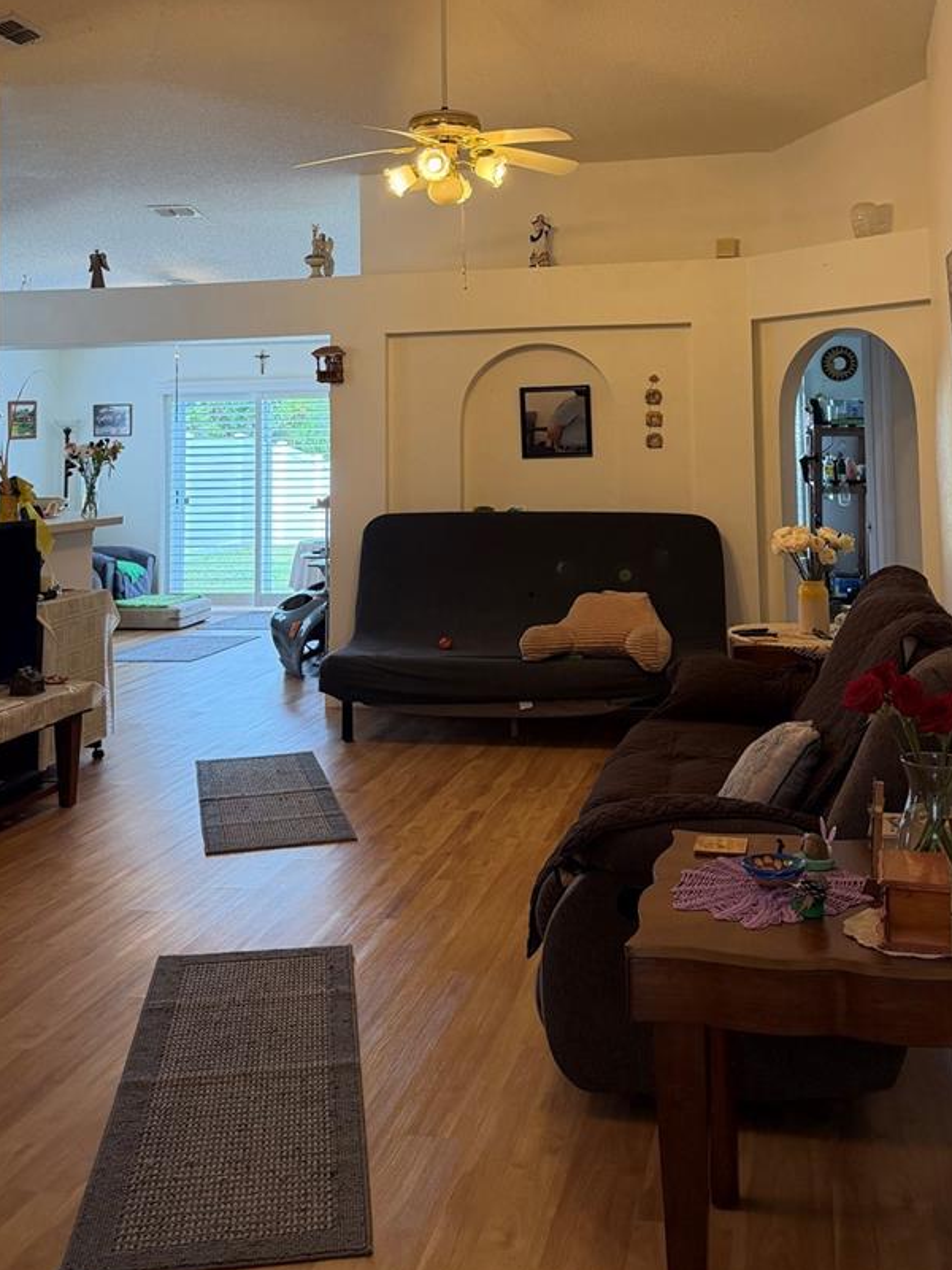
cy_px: 364
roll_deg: +0.5
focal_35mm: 36
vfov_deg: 49.9
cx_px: 532
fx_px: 1320
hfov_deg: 39.6
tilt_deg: +4.1
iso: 250
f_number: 1.78
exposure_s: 1/120
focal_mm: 6.76
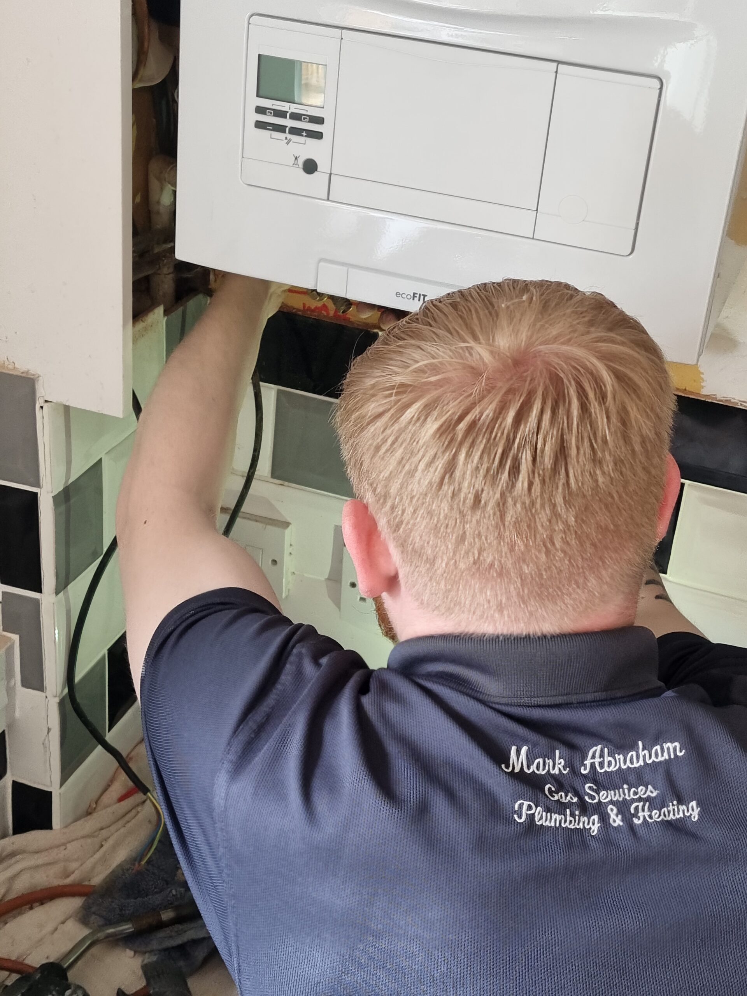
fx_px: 748
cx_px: 374
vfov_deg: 67.3
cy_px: 498
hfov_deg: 53.1
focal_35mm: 26
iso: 160
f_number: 1.8
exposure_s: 1/50
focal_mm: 5.4
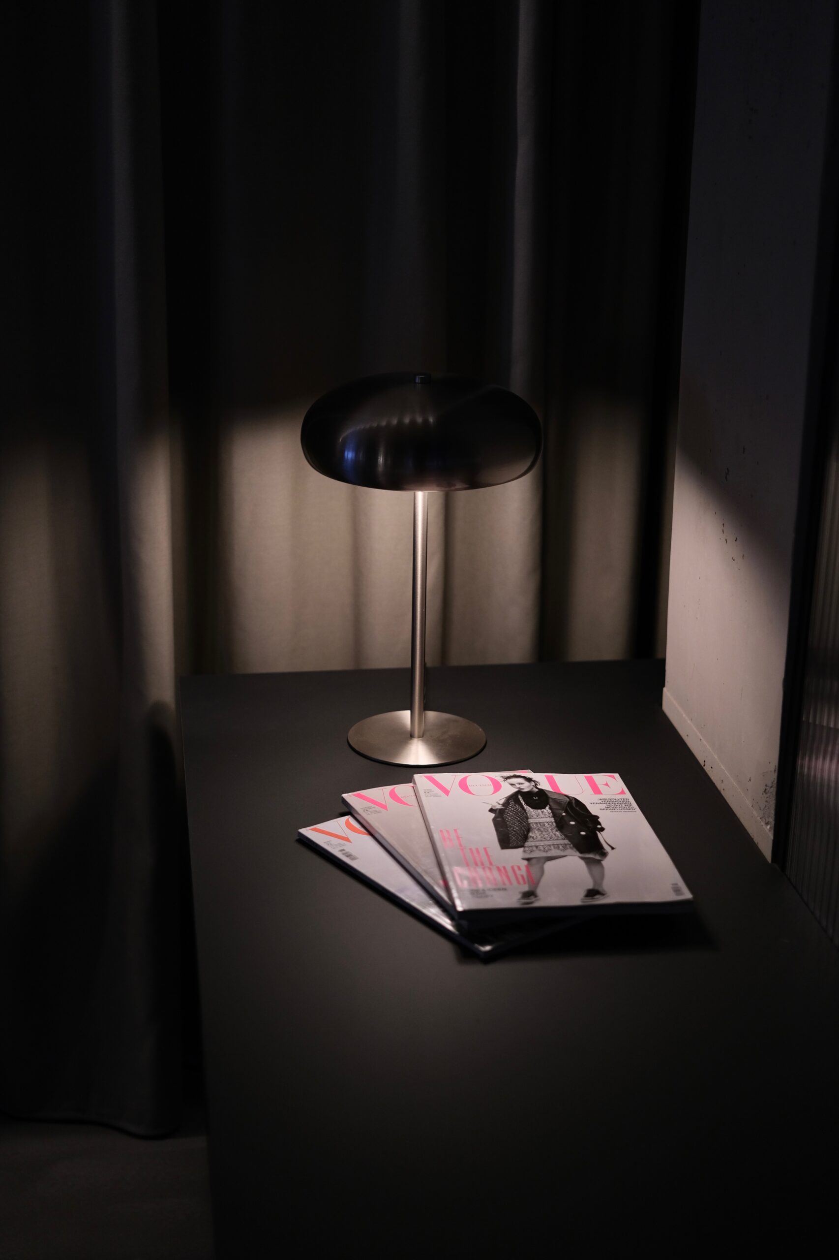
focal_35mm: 50
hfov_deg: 27.0
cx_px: 420
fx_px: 1748
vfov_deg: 39.6
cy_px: 630
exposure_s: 1/100
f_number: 1.4
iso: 640
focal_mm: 33
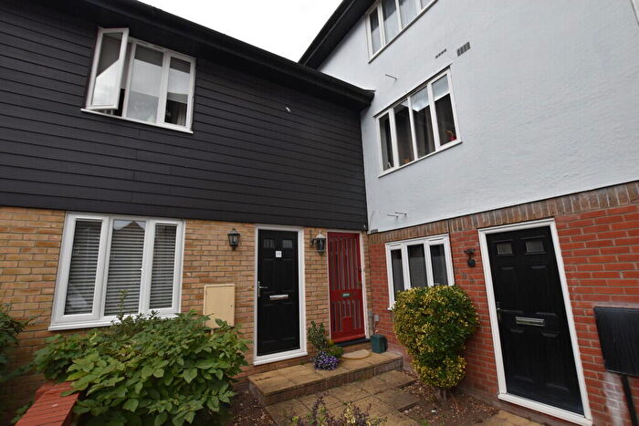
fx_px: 266
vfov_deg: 77.4
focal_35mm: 15
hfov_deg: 100.4
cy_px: 213
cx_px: 320
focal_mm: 10
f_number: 8
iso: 400
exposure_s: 1/250
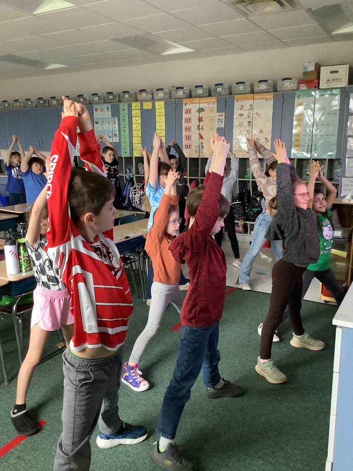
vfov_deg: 58.4
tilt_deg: -12.7
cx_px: 176
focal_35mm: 31
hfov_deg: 45.4
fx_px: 422
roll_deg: +0.4
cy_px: 236
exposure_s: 1/30
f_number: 2.4
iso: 500
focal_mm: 3.3
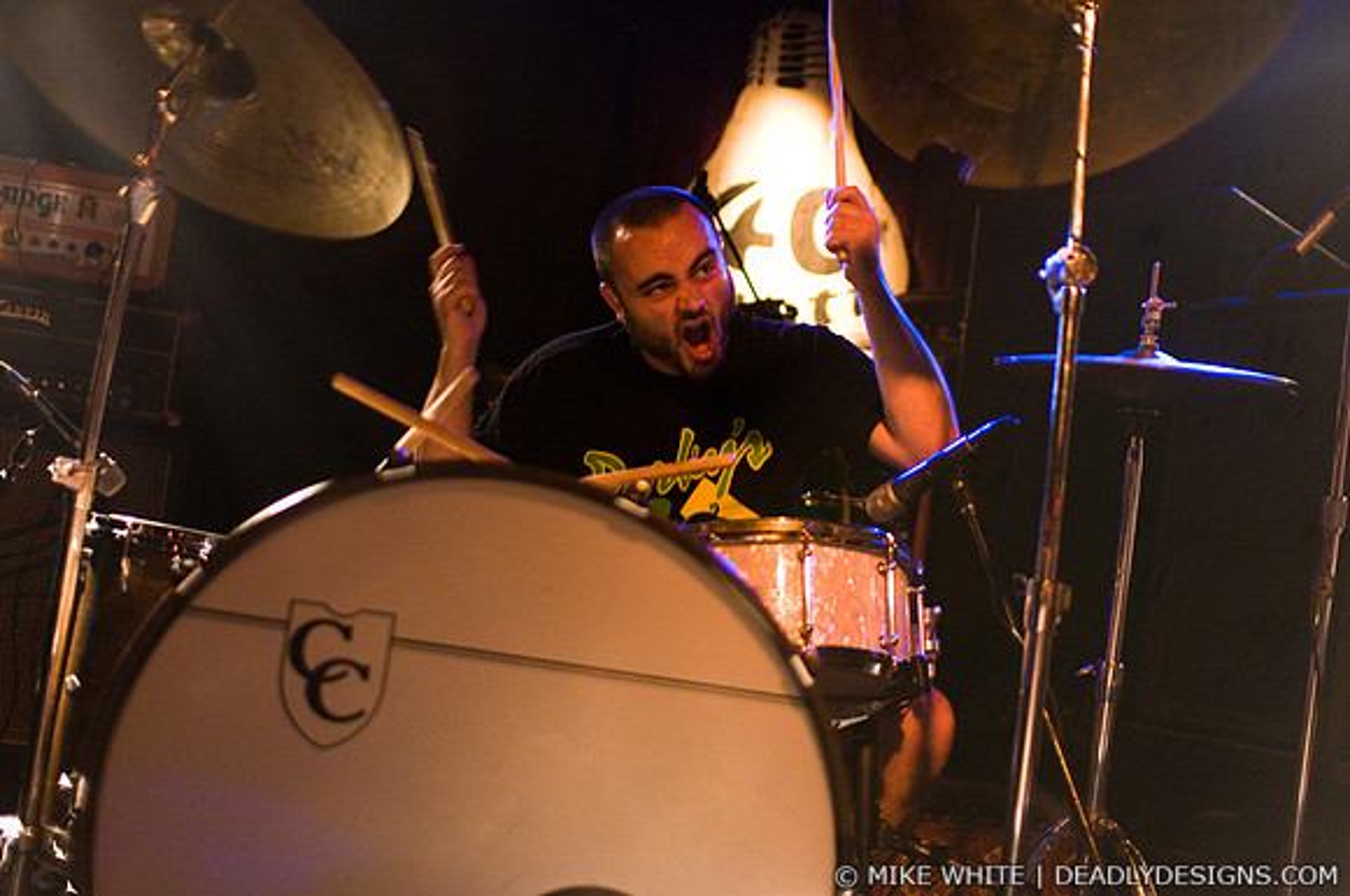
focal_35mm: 45
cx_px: 675
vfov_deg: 29.8
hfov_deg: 43.7
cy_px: 448
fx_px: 1685
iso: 1250
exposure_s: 1/80
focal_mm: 30
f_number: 1.6
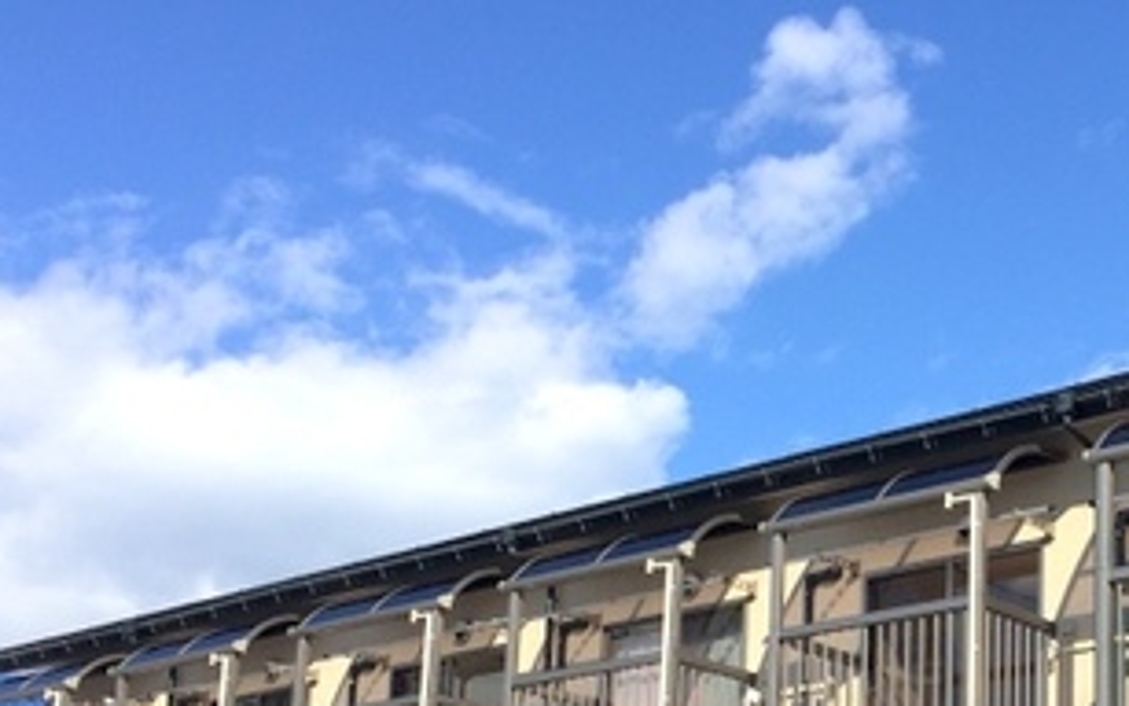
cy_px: 765
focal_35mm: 60
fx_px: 1846
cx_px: 989
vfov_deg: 20.7
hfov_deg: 32.5
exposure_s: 1/2639
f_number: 2.2
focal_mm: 4.15
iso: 32
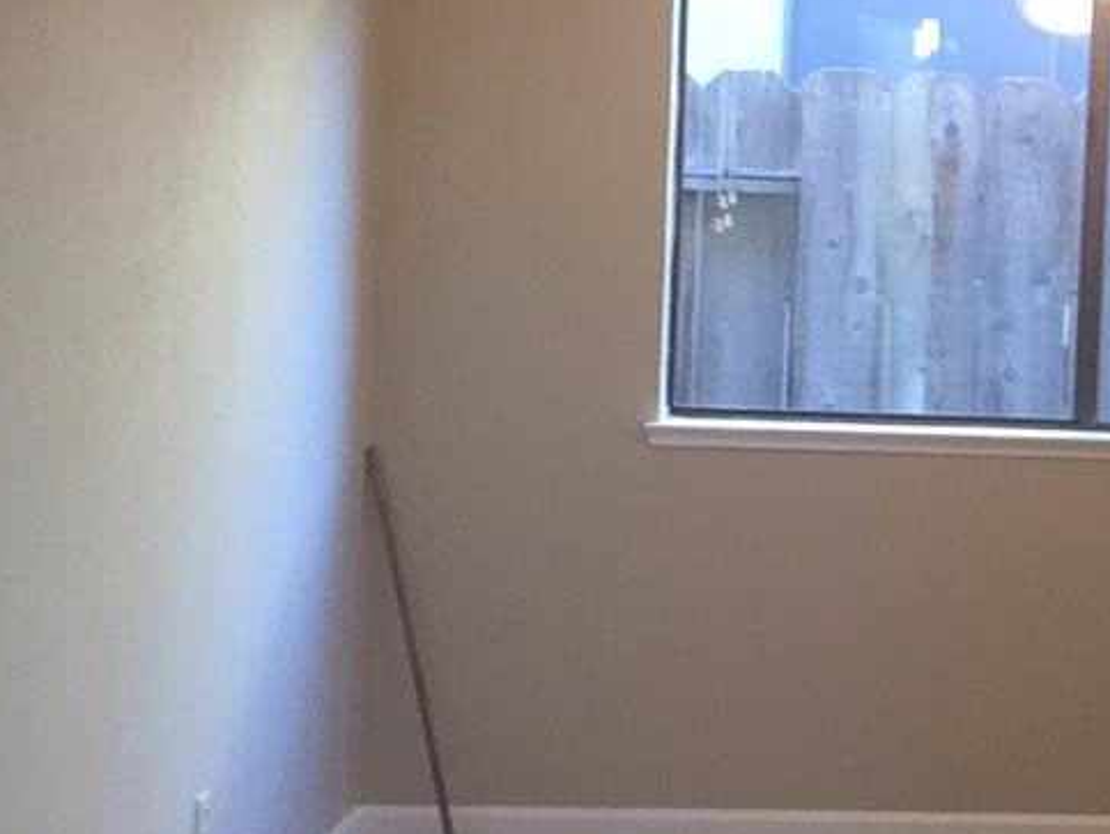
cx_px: 1331
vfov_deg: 16.4
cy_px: 281
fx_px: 2888
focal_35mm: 90
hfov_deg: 20.4
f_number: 2.2
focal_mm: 4.15
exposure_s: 1/30
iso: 80
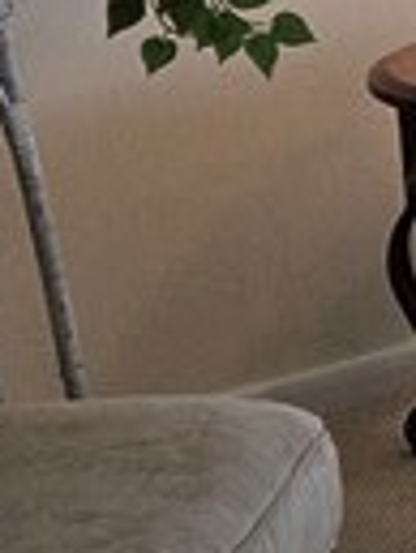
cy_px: 94
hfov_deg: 7.2
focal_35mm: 183
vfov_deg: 10.8
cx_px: 1239
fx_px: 2927
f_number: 1.8
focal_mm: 5.4
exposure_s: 1/60
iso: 50
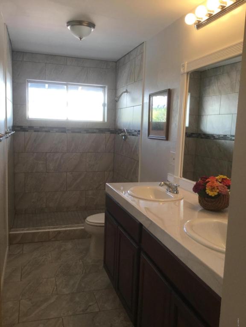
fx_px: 294
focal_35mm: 31
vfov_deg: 58.4
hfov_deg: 45.4
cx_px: 123
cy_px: 164
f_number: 2.4
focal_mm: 3.3
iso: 25
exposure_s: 1/40
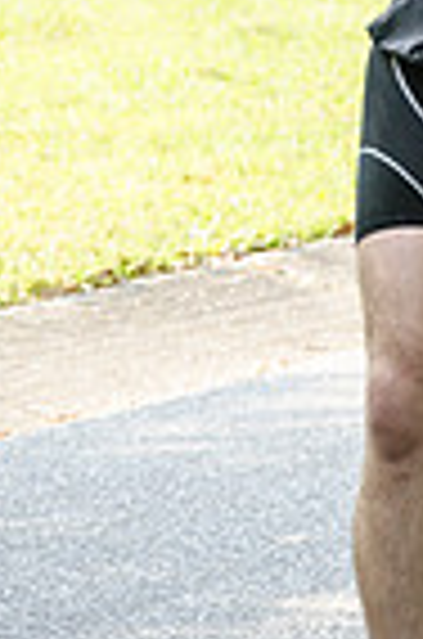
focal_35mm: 405
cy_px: -36
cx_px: 351
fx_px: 7173
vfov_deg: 5.1
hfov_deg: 3.4
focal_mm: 85
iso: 800
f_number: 5.6
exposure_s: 1/640
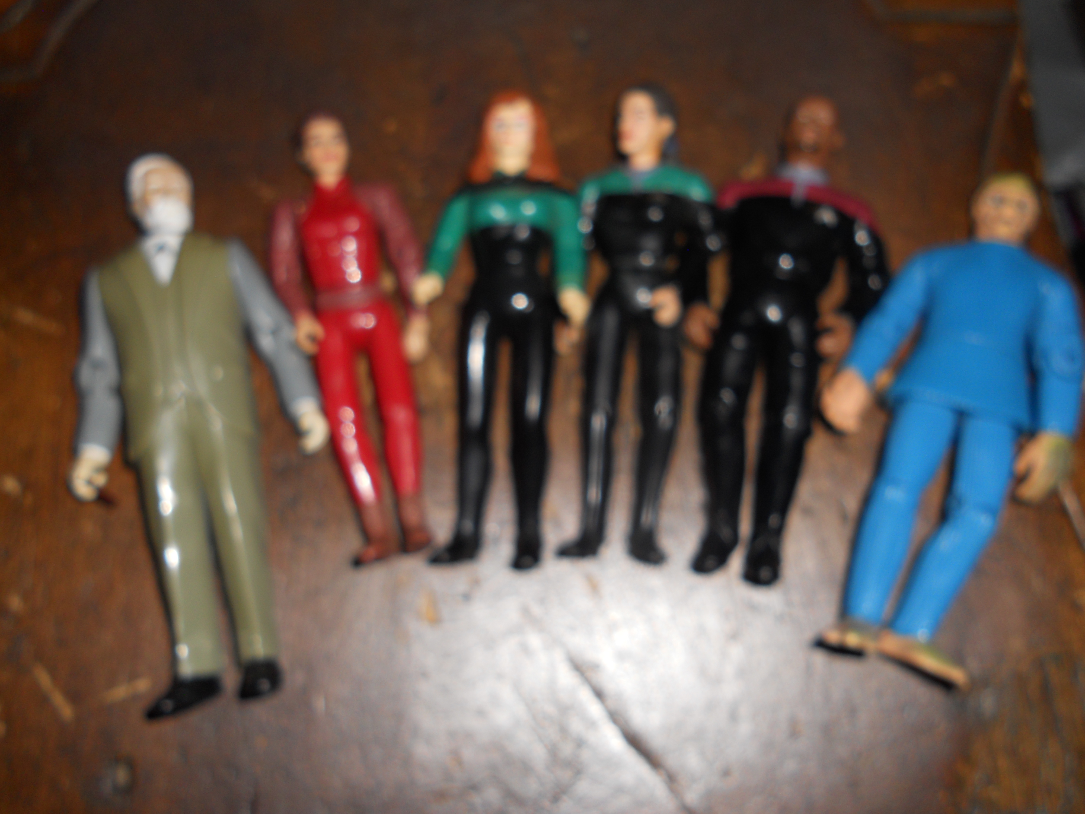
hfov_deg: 56.8
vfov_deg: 44.2
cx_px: 542
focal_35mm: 32
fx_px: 1003
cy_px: 407
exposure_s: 1/25
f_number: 8.8
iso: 80
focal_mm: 5.8
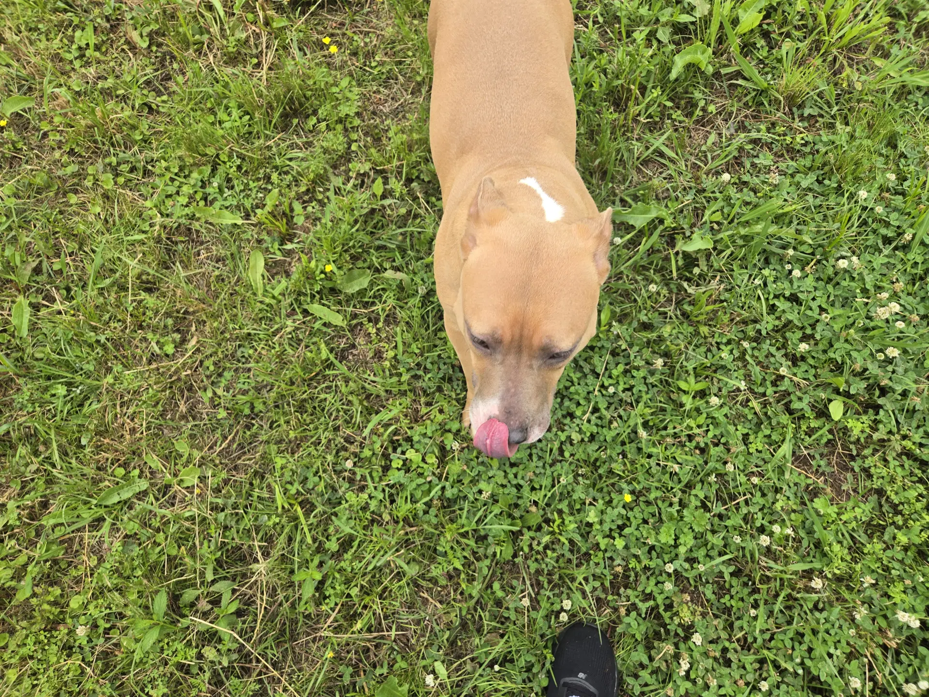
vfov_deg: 58.9
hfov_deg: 73.9
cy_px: 348
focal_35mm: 23
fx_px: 617
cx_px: 464
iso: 25
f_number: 1.8
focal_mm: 5.4
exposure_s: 1/309
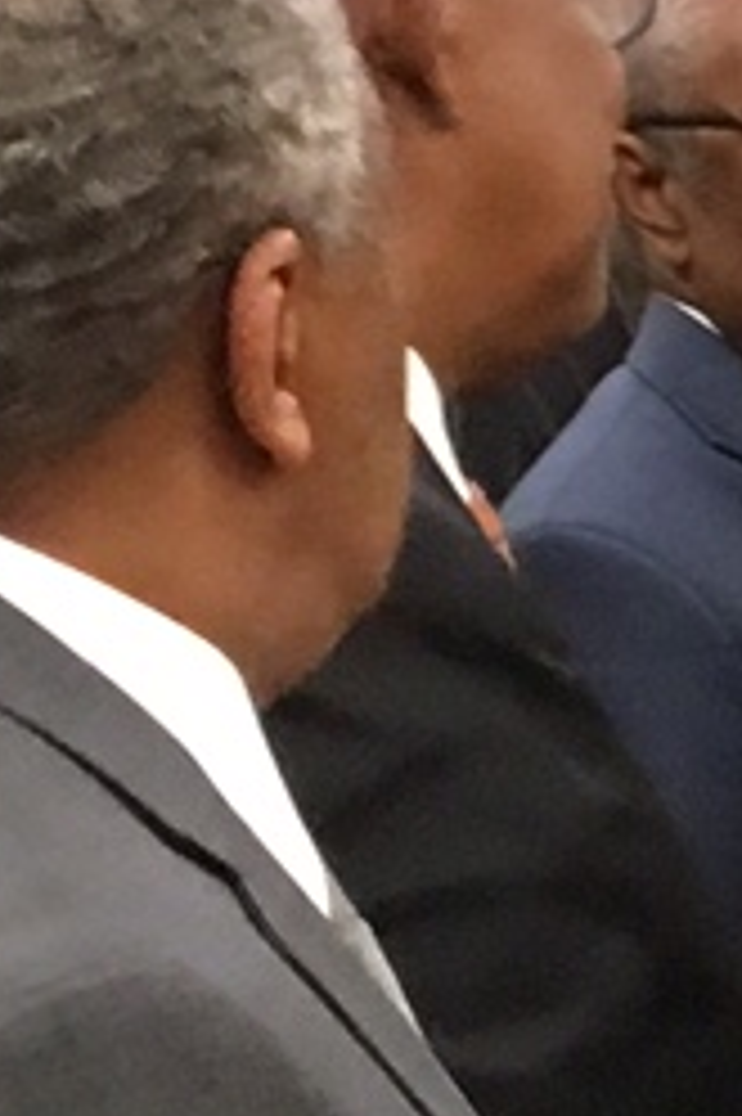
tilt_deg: -8.1
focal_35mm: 245
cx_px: 2955
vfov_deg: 8.3
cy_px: 1480
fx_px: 7585
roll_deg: +0.8
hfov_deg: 5.0
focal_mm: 4.15
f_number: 2.2
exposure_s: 1/30
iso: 125
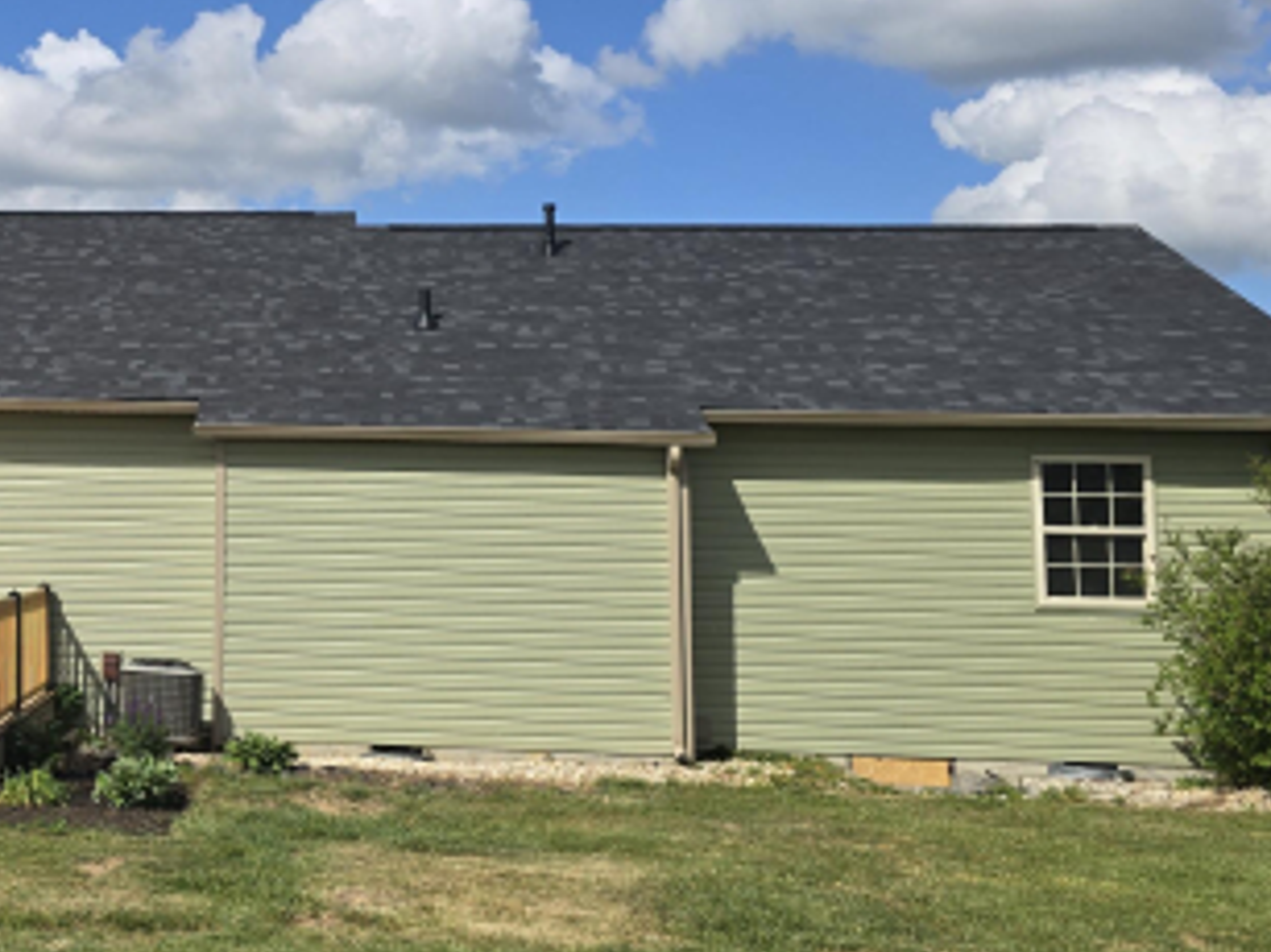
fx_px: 1835
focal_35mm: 50
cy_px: 273
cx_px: 135
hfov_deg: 36.0
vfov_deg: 28.8
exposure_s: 1/1414
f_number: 1.7
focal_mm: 6.3
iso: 12
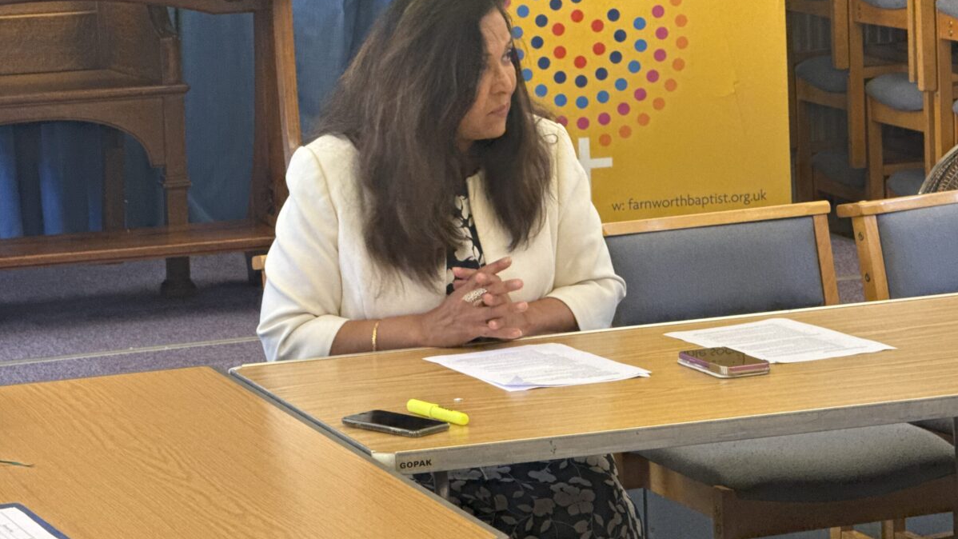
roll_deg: +1.5
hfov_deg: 16.4
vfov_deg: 9.3
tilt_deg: -8.5
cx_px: 479
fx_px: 3328
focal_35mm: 131
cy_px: 221
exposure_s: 1/100
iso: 1250
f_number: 2.8
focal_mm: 15.66
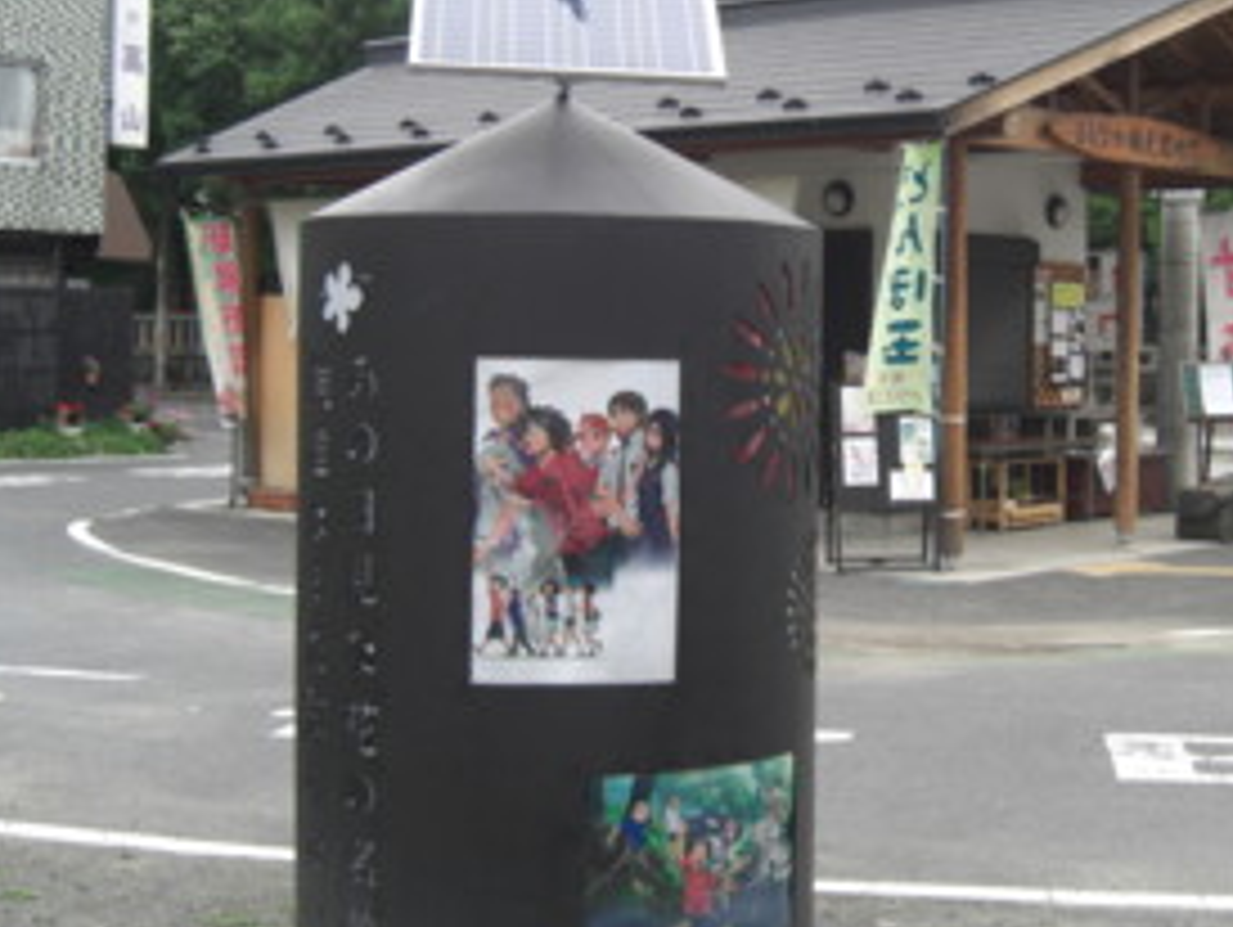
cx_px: 806
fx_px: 2175
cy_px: 378
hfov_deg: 31.4
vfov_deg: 24.0
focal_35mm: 61
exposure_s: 1/200
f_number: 2.8
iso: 80
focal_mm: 7.9
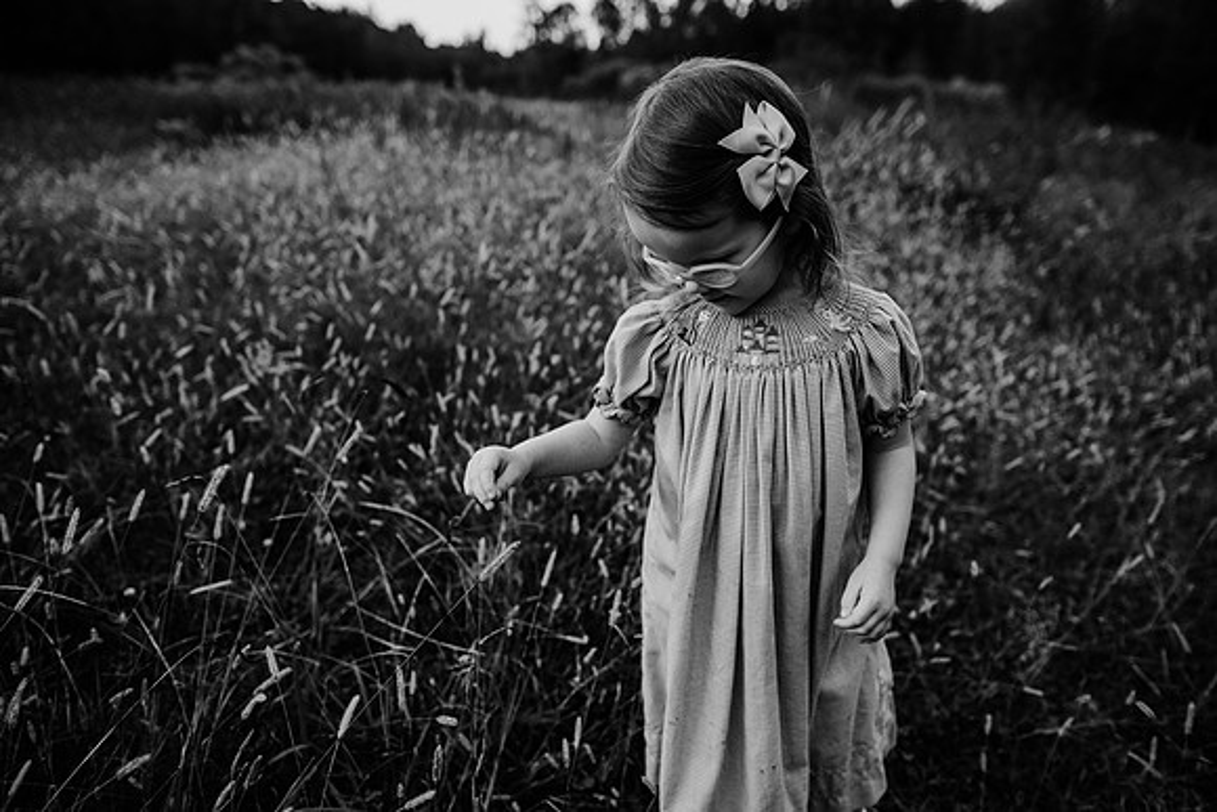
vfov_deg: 53.2
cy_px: 406
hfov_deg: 73.7
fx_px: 811
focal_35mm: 24
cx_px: 608
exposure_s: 1/500
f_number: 2.8
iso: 400
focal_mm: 24
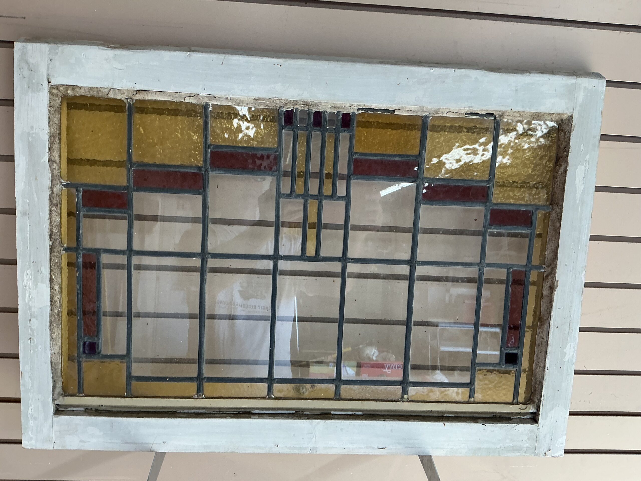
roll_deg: -2.7
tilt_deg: -14.8
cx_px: 320
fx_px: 537
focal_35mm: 29
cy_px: 240
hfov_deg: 61.7
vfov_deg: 48.2
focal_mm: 3
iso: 50
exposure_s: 1/60
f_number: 1.8
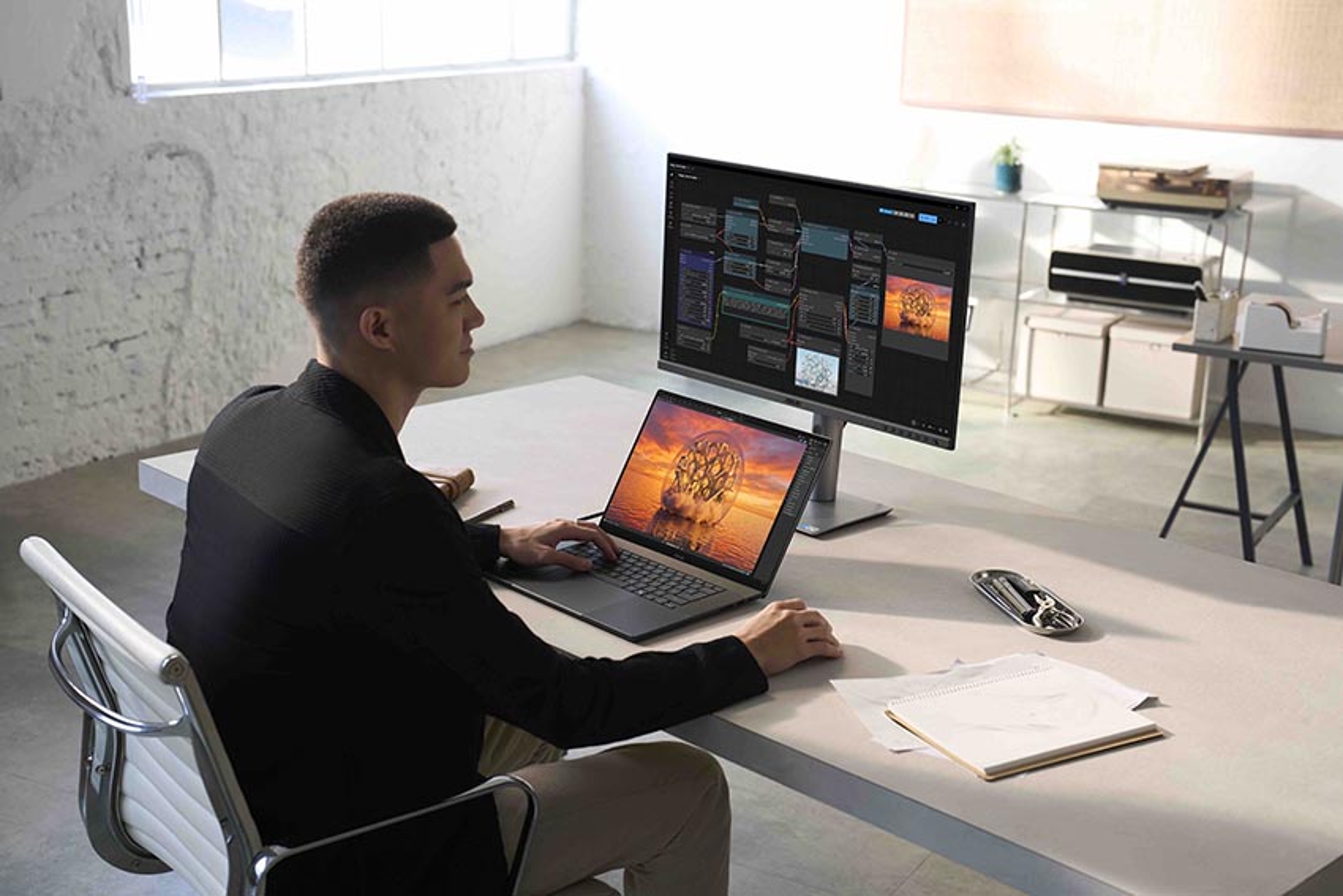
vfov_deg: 27.0
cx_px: 672
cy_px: 448
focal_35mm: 50
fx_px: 1865
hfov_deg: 39.6
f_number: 4
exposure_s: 1/160
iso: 400
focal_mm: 50
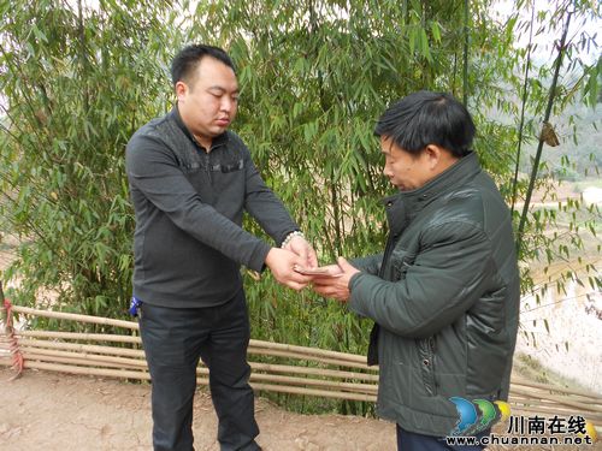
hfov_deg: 67.3
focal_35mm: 26
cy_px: 226
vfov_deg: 53.1
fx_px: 452
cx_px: 301
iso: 80
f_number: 3.2
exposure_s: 1/80
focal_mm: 4.6
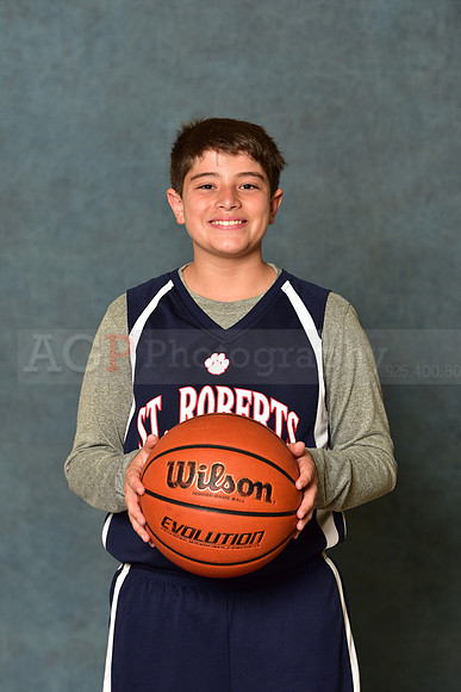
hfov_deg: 11.2
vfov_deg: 16.8
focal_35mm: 122
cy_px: 346
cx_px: 230
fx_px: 2342
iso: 320
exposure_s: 1/200
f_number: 4.5
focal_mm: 122
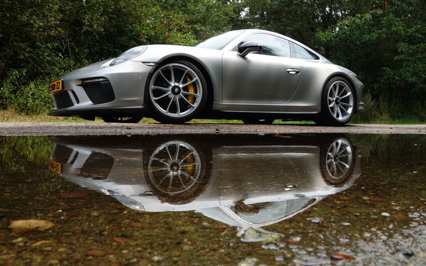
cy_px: 128
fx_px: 395
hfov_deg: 56.7
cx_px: 215
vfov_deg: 37.2
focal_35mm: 34
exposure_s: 1/50
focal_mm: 12.04
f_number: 9
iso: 100
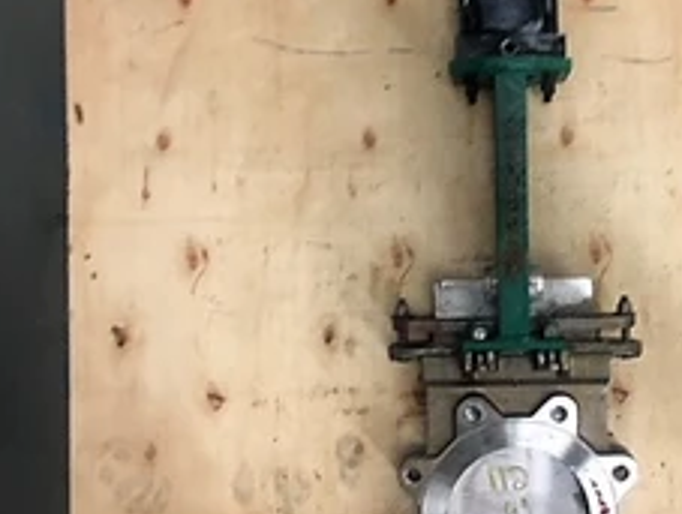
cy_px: 240
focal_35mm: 51
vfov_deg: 28.6
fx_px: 1006
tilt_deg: -87.9
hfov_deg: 36.8
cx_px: 491
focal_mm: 4.15
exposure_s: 1/30
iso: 80
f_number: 2.2
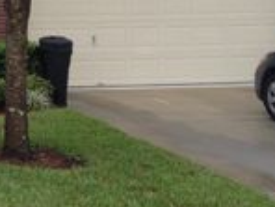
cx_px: -124
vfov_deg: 12.5
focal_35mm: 118
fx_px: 937
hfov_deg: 15.5
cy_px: 20
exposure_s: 1/120
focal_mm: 4.28
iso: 80
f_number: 2.4
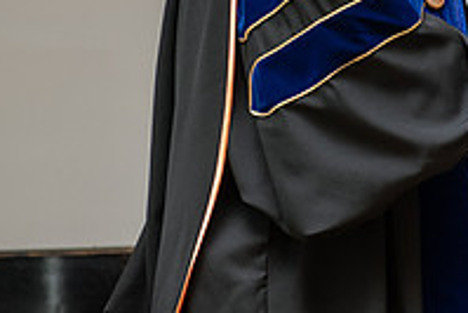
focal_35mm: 204
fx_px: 2654
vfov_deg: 6.7
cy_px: -22
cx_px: 501
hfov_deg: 10.0
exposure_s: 1/250
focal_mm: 70
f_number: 4.5
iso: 1250
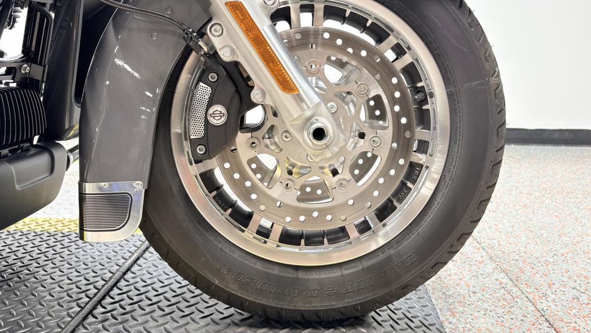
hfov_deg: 66.1
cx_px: 296
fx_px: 454
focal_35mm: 29
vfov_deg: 39.6
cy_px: 106
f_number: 1.6
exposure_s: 1/60
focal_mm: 5.96
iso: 80
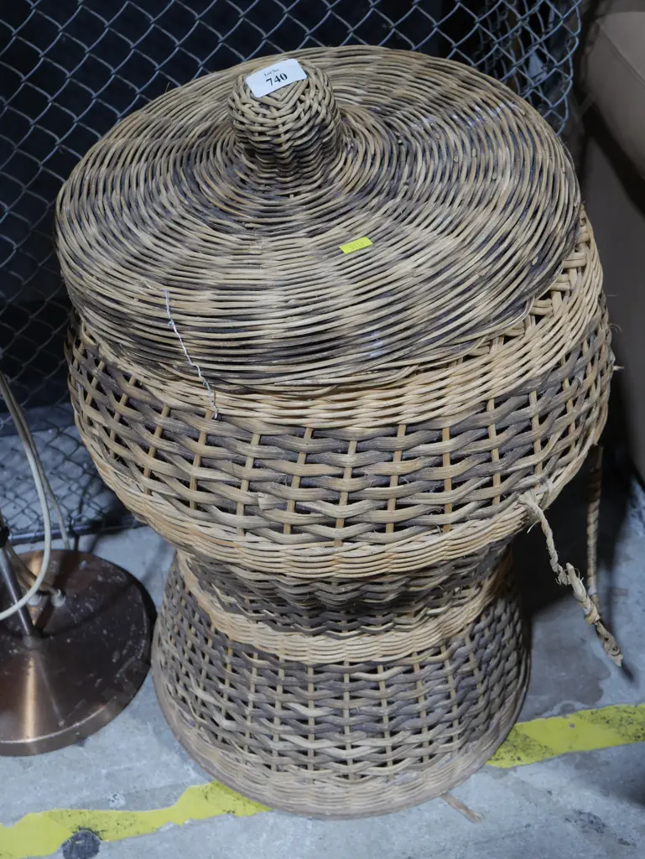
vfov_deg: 41.2
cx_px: 322
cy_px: 430
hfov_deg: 31.5
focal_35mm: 46
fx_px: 1142
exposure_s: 1/60
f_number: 5.1
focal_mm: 23
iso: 500
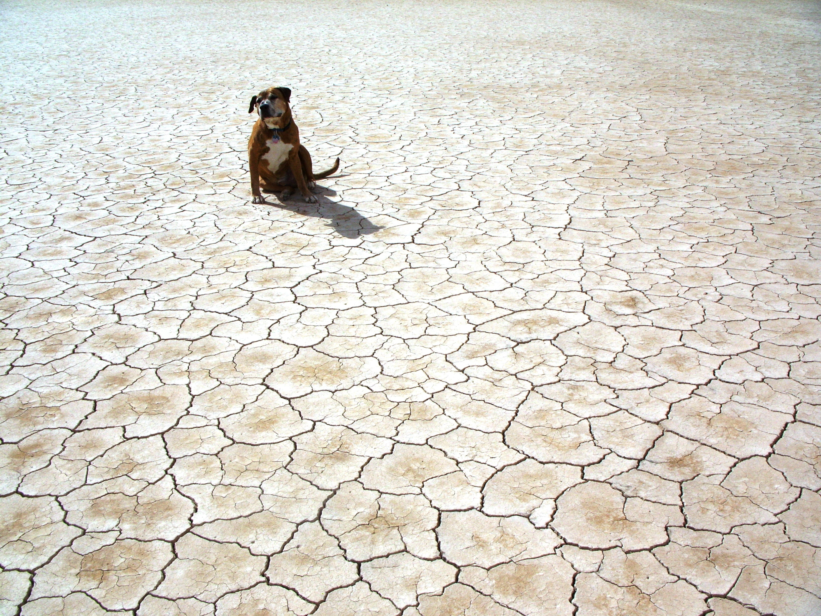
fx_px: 901
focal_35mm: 38
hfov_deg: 49.0
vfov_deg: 37.7
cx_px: 410
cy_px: 308
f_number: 7.4
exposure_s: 1/1089
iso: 50
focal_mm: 7.8
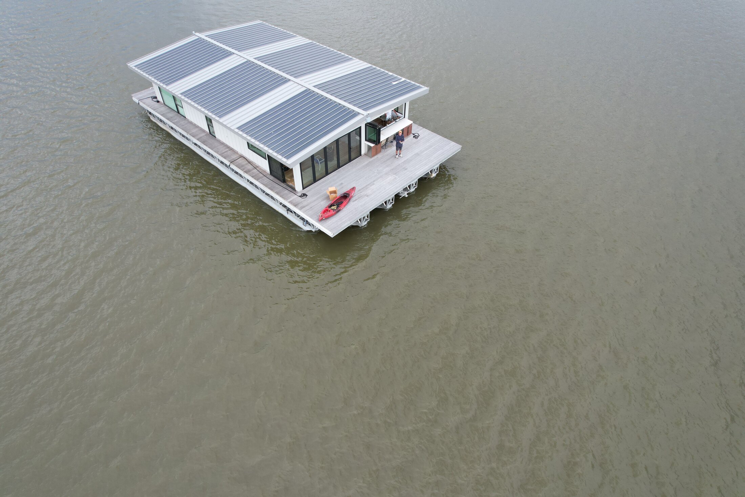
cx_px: 372
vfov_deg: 57.2
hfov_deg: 78.6
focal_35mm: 22
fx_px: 455
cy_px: 248
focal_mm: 8.38
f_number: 2.8
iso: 100
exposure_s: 1/350
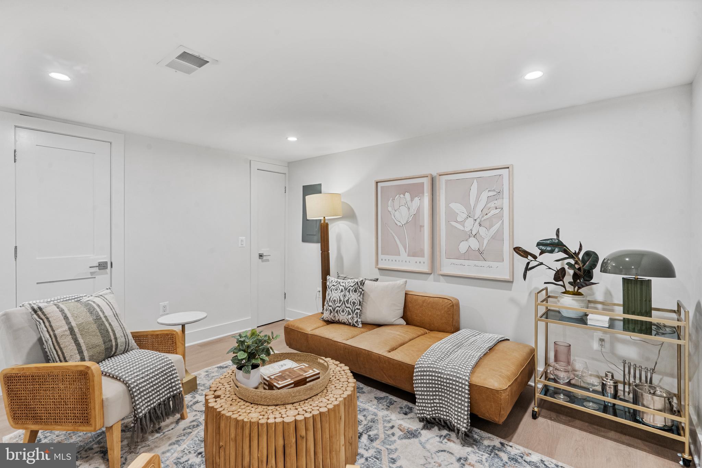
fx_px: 312
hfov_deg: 96.7
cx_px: 351
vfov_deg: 73.7
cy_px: 234
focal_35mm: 16
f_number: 10
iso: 1000
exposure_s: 1/4
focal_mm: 16
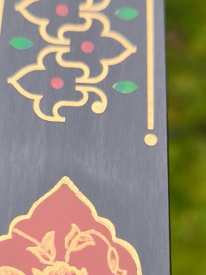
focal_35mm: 71
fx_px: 564
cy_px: 191
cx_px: 81
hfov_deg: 20.7
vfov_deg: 27.2
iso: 50
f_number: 1.4
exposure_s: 1/172
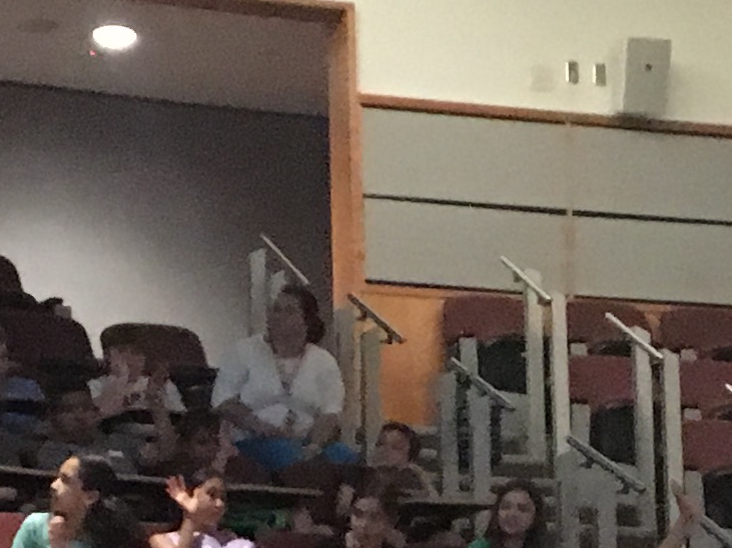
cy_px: 779
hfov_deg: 12.3
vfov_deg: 9.1
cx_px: 394
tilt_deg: +3.7
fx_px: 3383
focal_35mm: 160
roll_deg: +2.1
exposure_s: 1/15
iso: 320
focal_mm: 4.15
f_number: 2.2
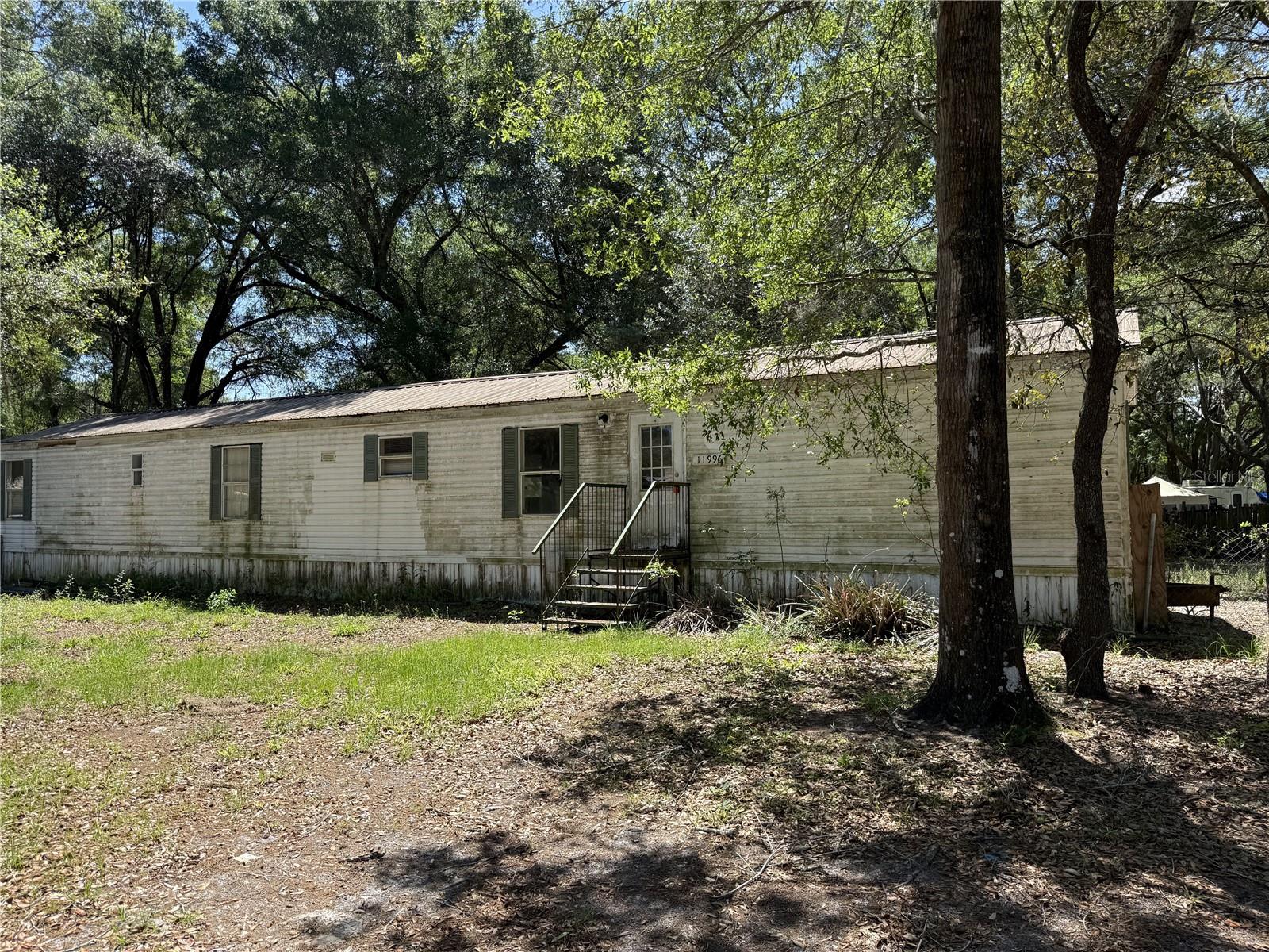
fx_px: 880
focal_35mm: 24
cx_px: 634
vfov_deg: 56.8
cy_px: 476
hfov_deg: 71.6
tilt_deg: +2.7
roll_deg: -0.2
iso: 80
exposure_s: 1/1410
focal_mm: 6.76
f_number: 1.78
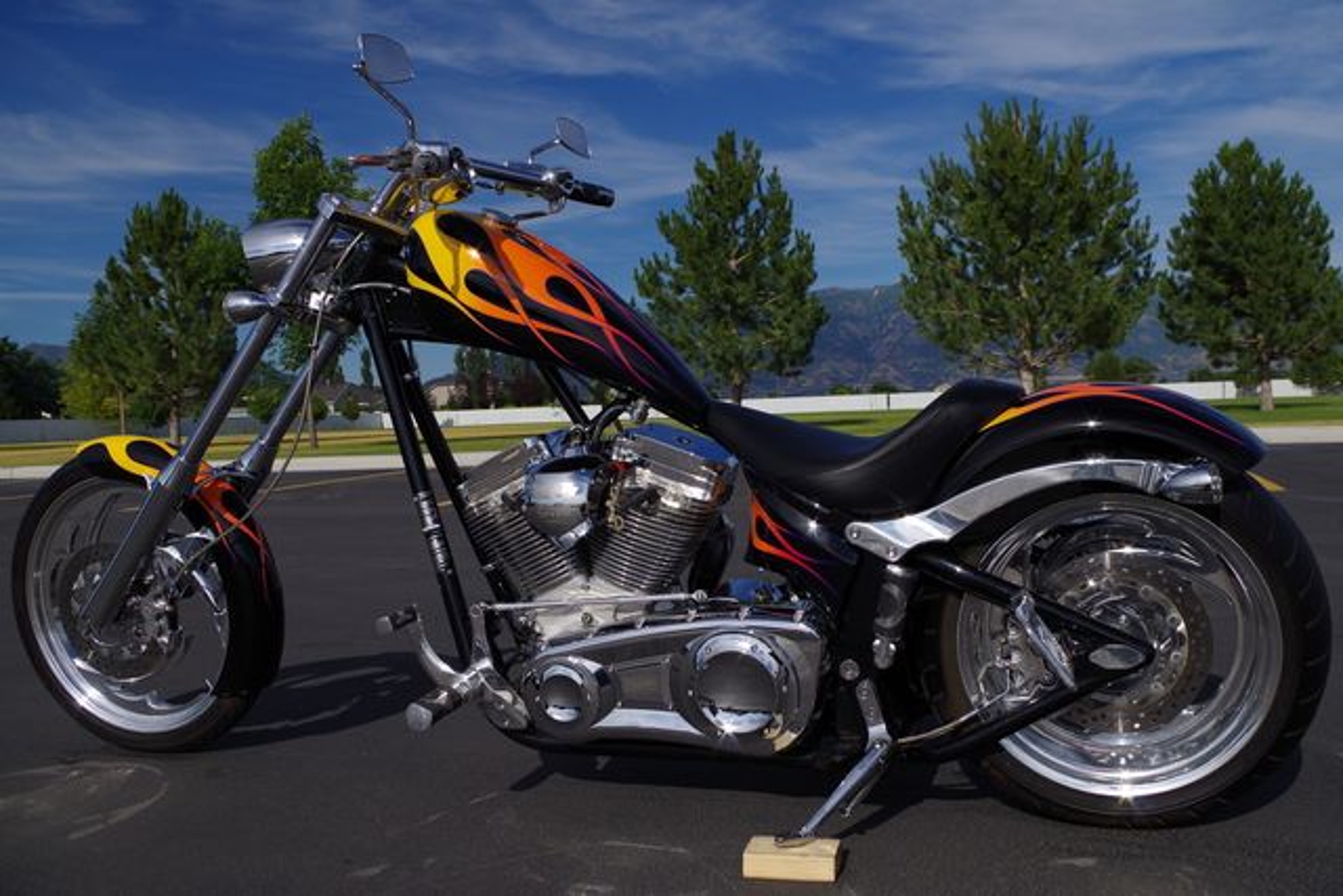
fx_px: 1269
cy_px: 448
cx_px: 672
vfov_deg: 38.9
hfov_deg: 55.8
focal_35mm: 34
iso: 100
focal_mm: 23.13
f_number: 9
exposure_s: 1/500
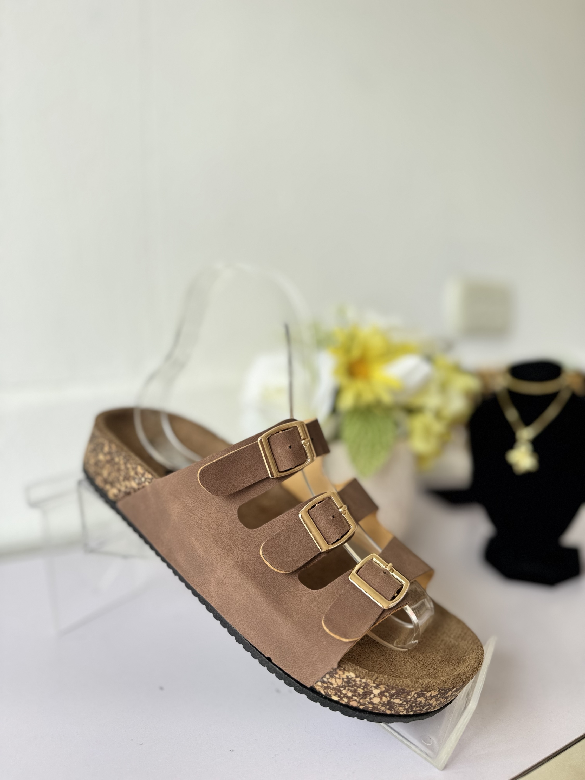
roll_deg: +0.2
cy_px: 390
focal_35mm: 24
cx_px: 292
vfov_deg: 71.6
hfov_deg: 56.8
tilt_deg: -7.4
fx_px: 541
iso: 64
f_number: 1.78
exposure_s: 1/121
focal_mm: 6.76
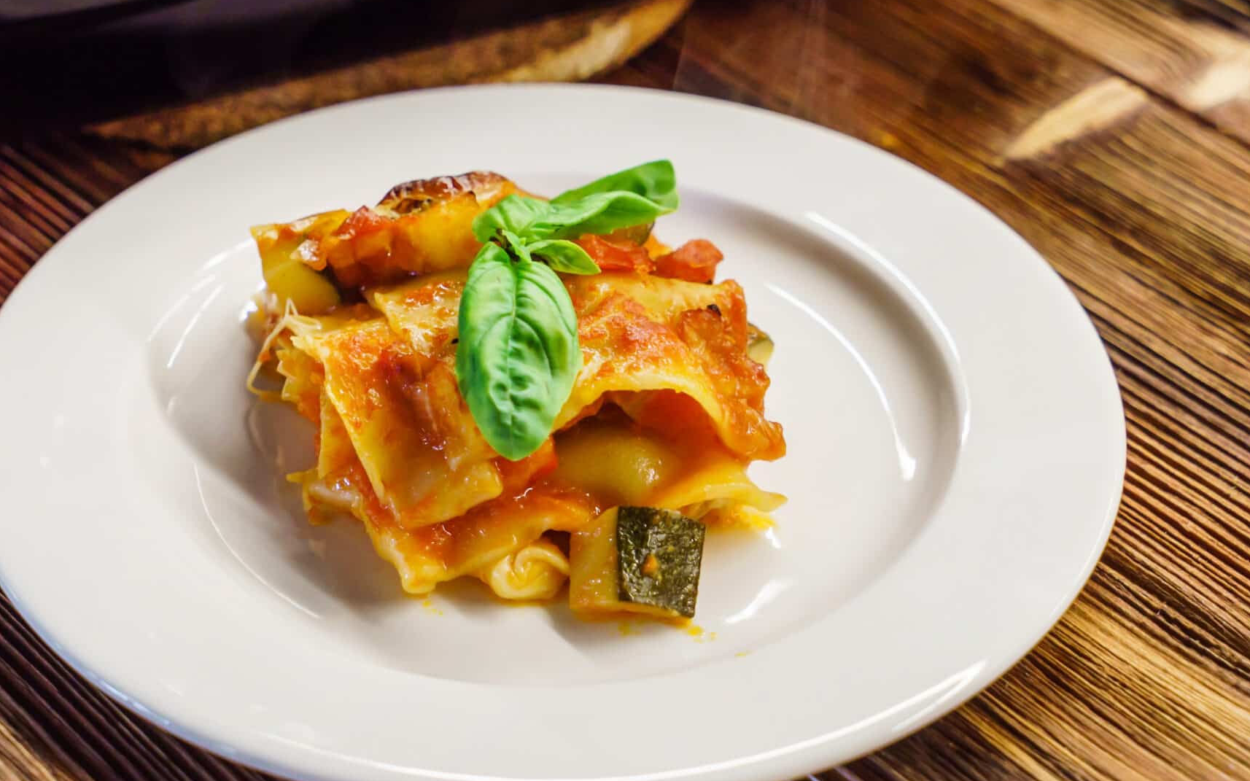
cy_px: 264
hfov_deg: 20.9
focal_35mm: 99
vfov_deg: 13.2
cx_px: 431
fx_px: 3372
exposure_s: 1/80
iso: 640
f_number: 4
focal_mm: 65
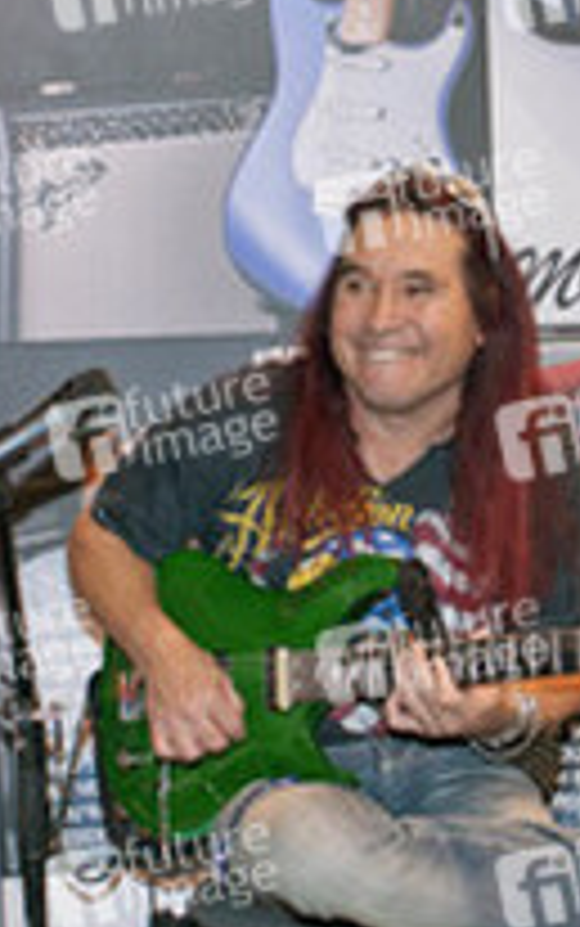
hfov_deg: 16.2
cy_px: 315
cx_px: 490
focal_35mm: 80
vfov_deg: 25.7
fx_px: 2020
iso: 1000
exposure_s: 1/320
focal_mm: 24
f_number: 4.5
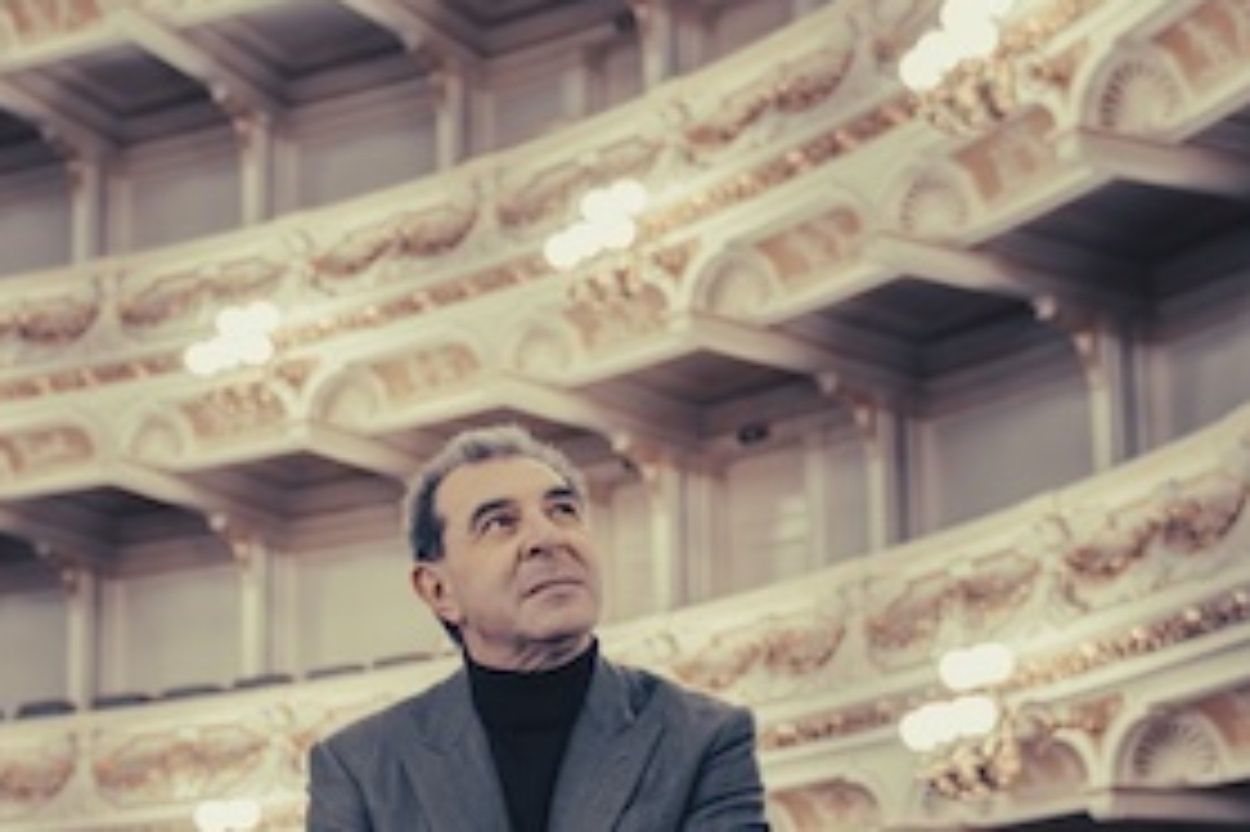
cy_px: 742
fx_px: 2637
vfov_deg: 17.7
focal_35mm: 76
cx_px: 670
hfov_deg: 26.7
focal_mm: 32
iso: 1000
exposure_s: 1/60
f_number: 2.8
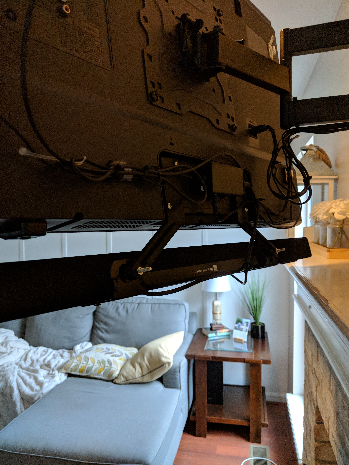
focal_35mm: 27
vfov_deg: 65.3
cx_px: 174
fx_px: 363
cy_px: 232
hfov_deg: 51.4
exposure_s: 1/30
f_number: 1.8
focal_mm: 4.44
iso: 400
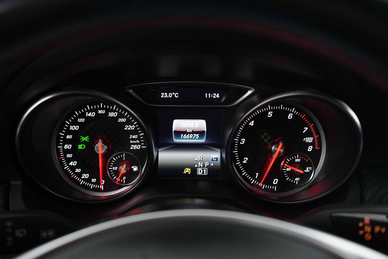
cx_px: 194
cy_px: 130
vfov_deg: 41.1
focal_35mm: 32
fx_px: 345
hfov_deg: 58.7
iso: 3200
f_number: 4
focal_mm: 32
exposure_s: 1/25
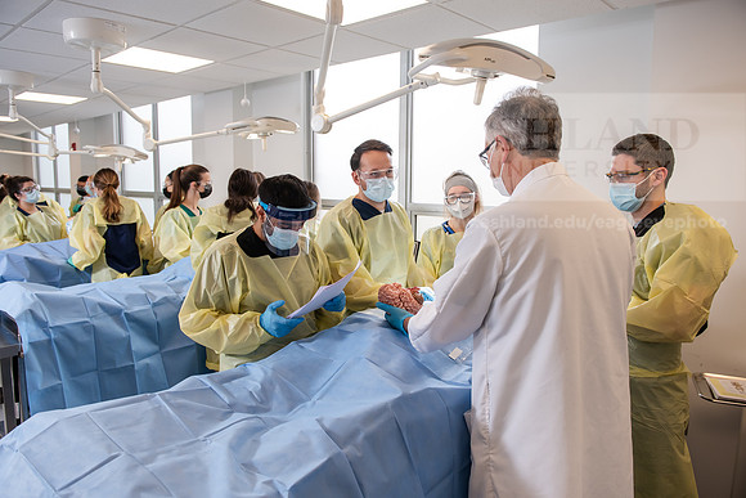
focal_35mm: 26
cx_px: 373
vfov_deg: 49.6
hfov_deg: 69.4
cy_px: 249
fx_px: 539
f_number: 4.5
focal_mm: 26
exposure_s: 1/200
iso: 500
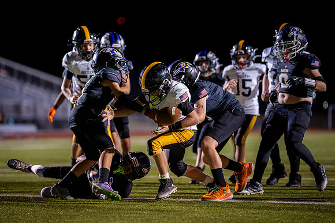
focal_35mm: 150
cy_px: 110
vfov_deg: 9.1
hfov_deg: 13.7
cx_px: 156
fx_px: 1397
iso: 1600
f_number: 1.8
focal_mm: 135
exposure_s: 1/1000
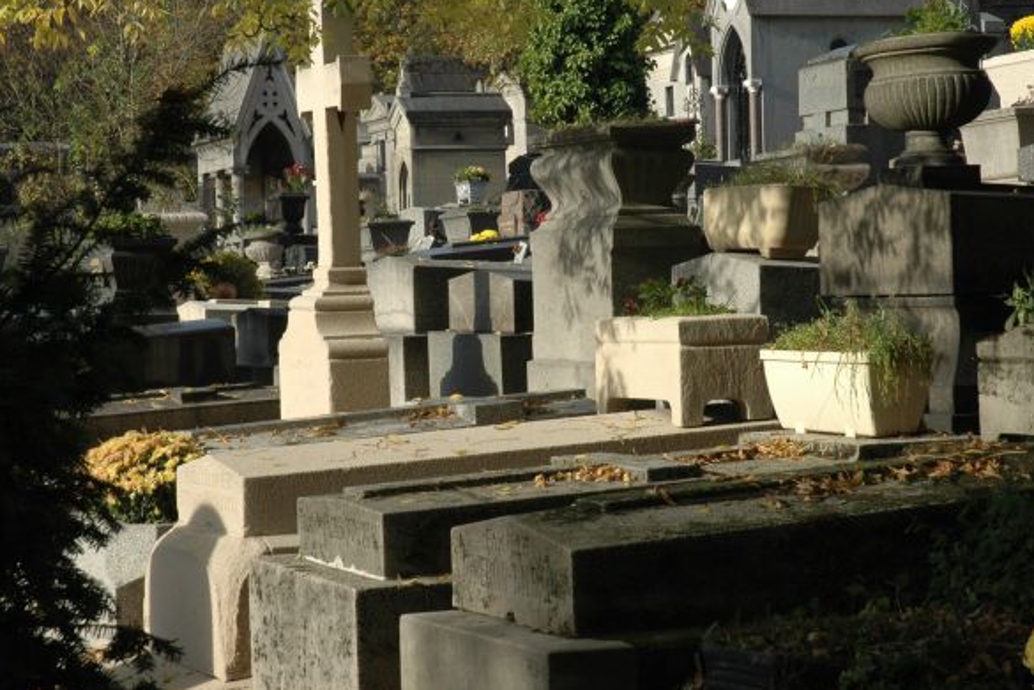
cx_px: 508
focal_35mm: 102
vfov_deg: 13.5
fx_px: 2918
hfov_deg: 20.1
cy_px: 315
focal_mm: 55
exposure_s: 1/160
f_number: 11
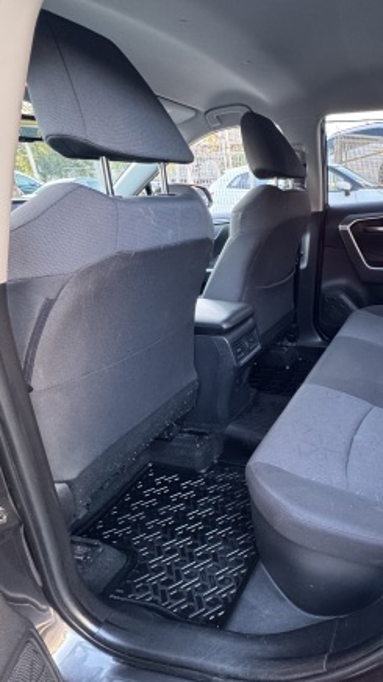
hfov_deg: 46.3
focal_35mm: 21
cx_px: 369
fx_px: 379
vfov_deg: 83.8
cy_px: 335
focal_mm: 2.22
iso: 500
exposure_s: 1/60
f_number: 2.2
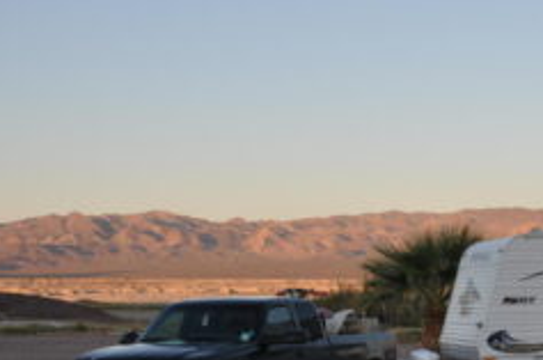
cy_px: 126
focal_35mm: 86
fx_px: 1295
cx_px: 519
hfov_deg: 22.9
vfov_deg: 15.8
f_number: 10
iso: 200
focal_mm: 28
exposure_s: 1/100
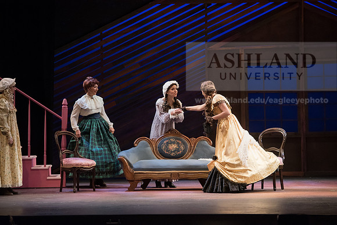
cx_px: 168
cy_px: 112
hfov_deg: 13.7
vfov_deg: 9.2
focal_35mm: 150
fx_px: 1404
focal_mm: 150
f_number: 4
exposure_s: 1/400
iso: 3200
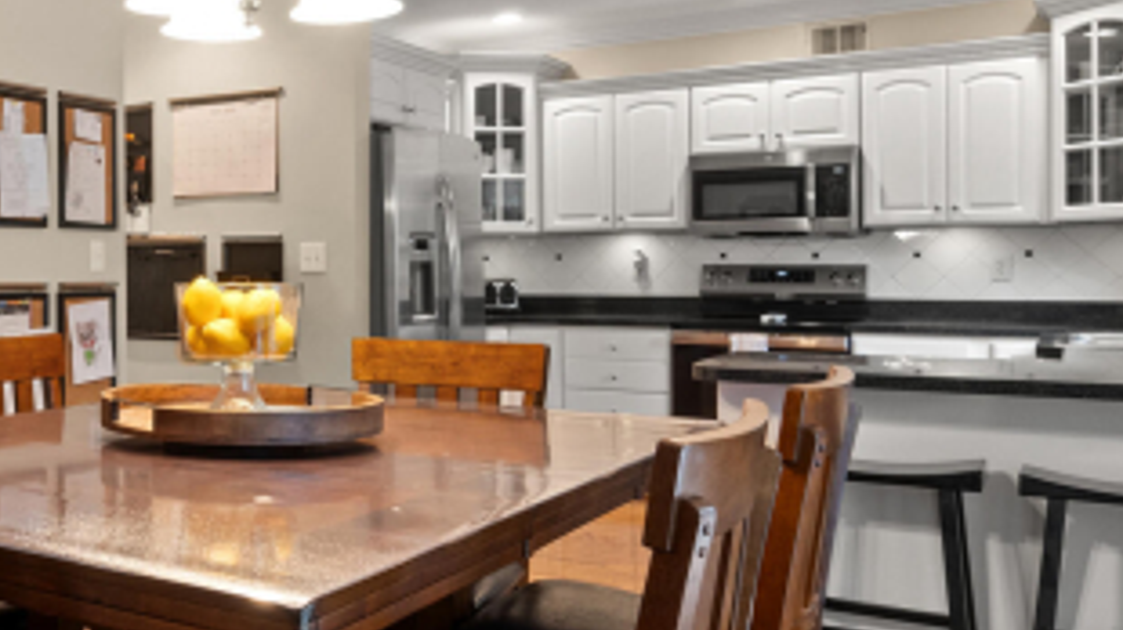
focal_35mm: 38
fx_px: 1131
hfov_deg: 48.4
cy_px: 279
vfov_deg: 31.1
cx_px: 156
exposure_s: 1.3
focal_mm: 10
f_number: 10
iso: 400
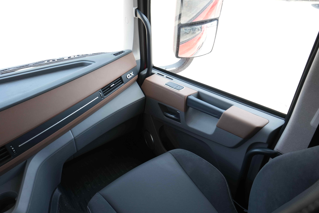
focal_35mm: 27
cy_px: 106
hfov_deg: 67.4
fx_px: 239
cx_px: 160
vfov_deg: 47.9
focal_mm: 18
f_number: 5.6
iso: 500
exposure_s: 1/200
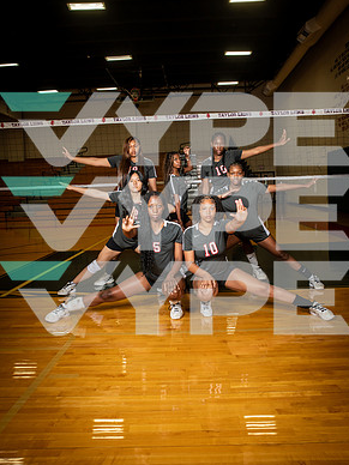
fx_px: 390
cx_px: 179
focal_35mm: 29
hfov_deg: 48.2
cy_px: 215
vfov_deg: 61.6
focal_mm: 26
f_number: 7.1
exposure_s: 1/250
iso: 800
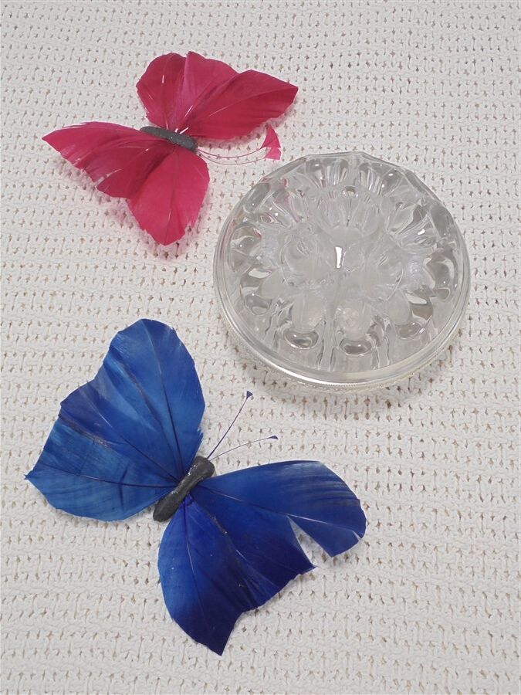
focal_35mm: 34
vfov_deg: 54.0
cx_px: 260
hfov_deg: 41.8
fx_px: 682
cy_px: 348
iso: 100
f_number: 4
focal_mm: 6.1
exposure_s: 1/60
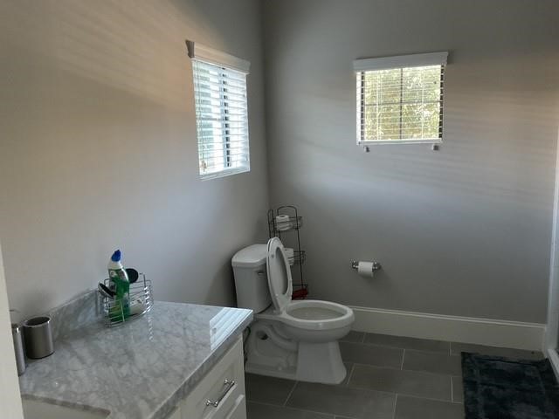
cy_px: 210
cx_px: 280
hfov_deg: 61.7
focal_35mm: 29
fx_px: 468
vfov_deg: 48.2
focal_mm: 3
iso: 200
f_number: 1.8
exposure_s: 1/40
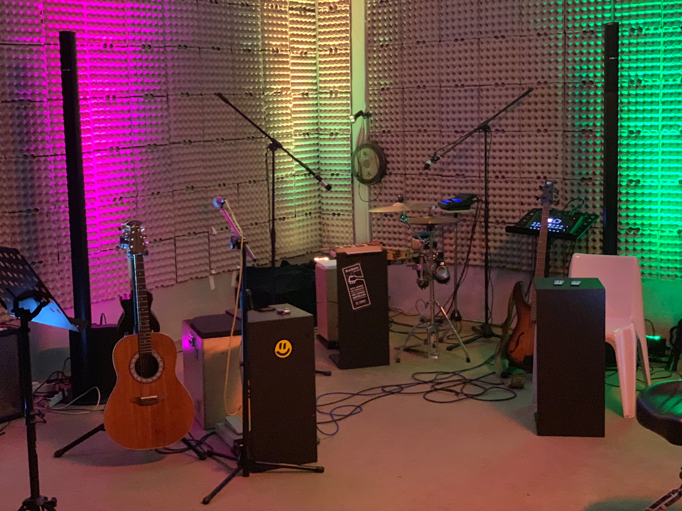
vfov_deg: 28.0
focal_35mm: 52
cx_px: 341
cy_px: 256
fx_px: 1025
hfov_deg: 36.8
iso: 640
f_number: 2.4
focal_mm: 6
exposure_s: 1/25
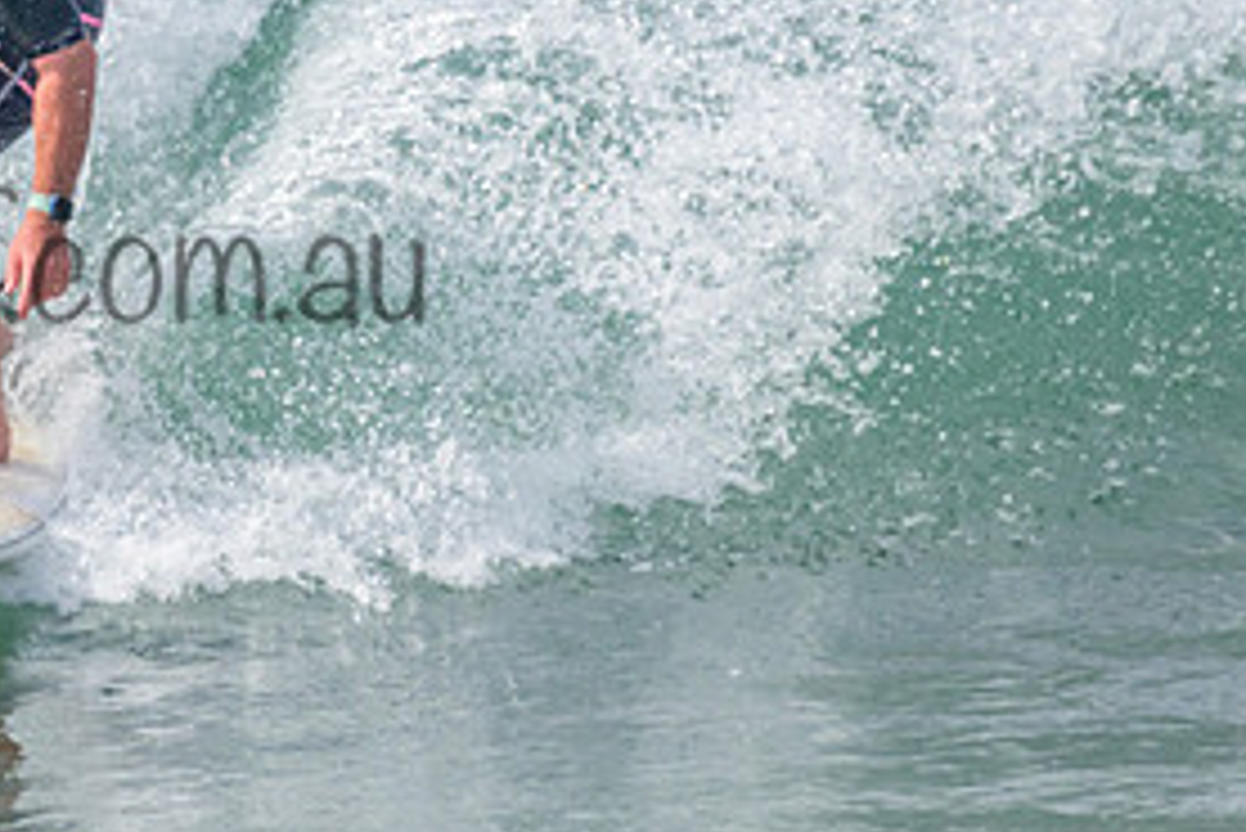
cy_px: 78
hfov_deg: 0.9
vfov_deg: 0.6
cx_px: 190
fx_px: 75731
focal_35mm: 2187
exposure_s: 1/1000
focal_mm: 800
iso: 1800
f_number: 11
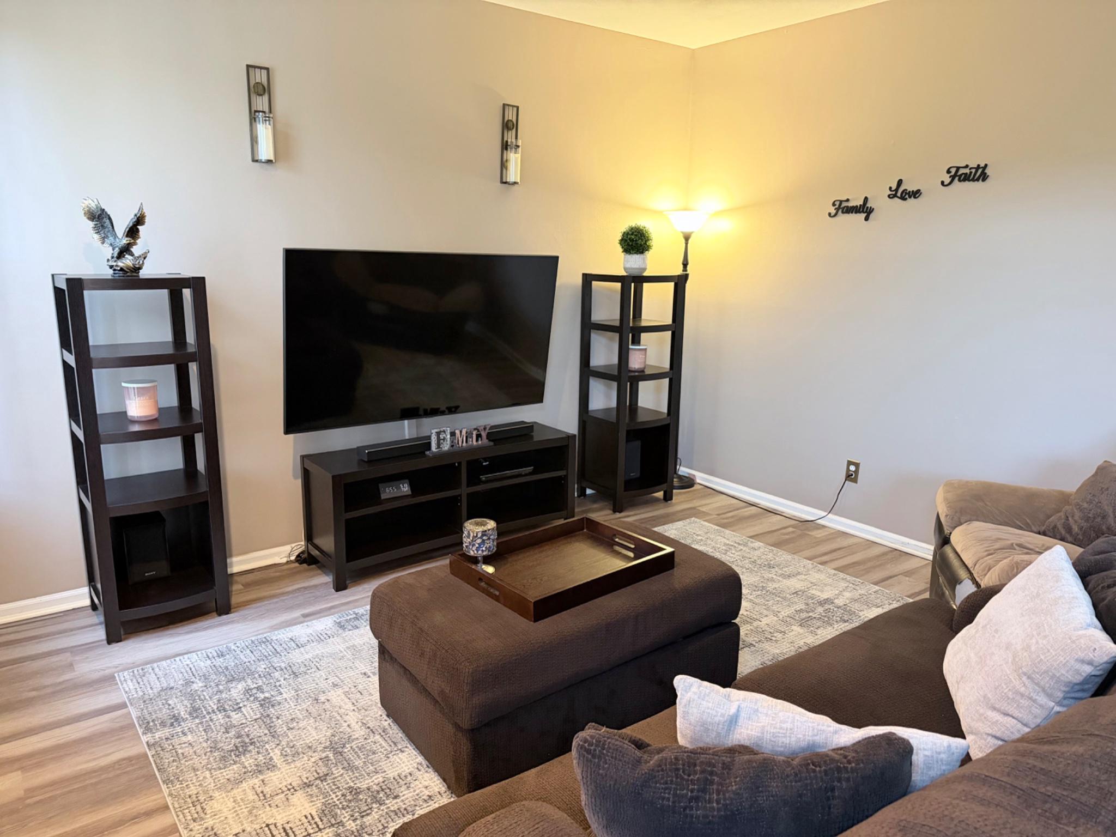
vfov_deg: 56.8
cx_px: 558
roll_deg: -0.5
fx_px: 774
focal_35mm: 24
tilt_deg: -12.4
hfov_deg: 71.6
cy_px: 418
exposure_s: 1/60
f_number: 1.78
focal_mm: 6.76
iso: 640
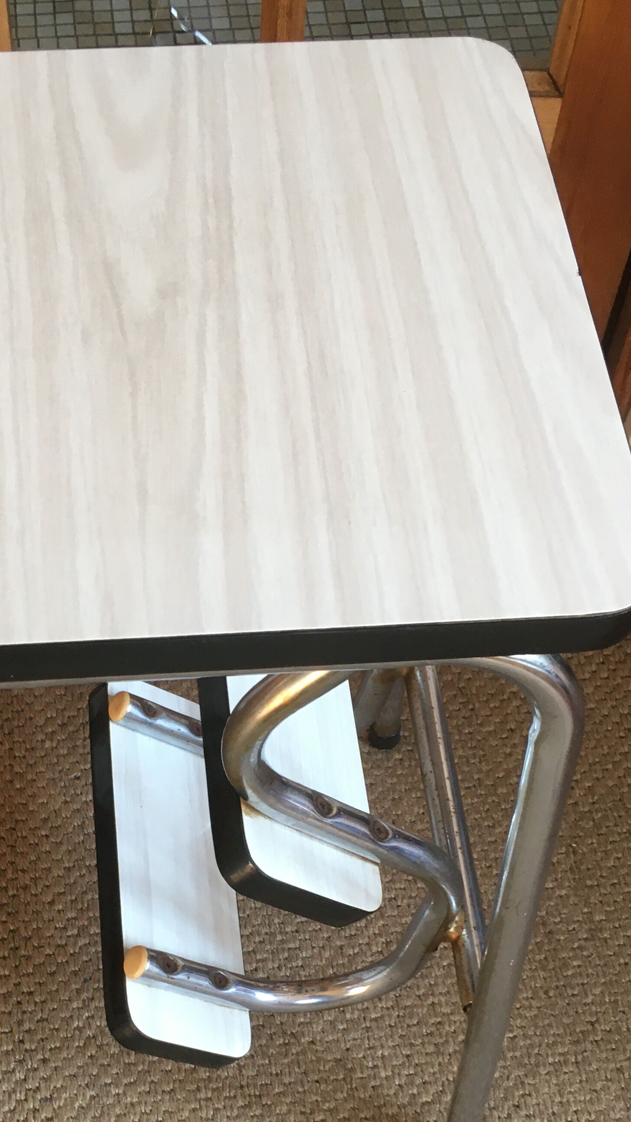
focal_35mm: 49
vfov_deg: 40.9
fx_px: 1458
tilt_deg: -60.5
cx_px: 177
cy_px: 844
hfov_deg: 24.2
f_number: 2.2
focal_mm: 4.15
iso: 80
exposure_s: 1/33
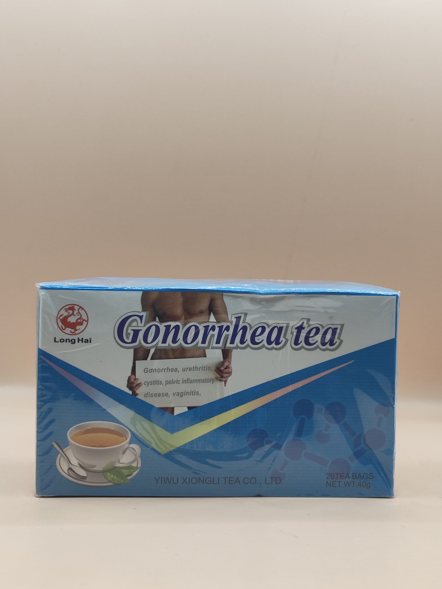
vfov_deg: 38.2
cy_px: 294
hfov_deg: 29.1
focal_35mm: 50
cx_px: 221
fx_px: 851
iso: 150
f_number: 1.88
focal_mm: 5.56
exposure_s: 1/100
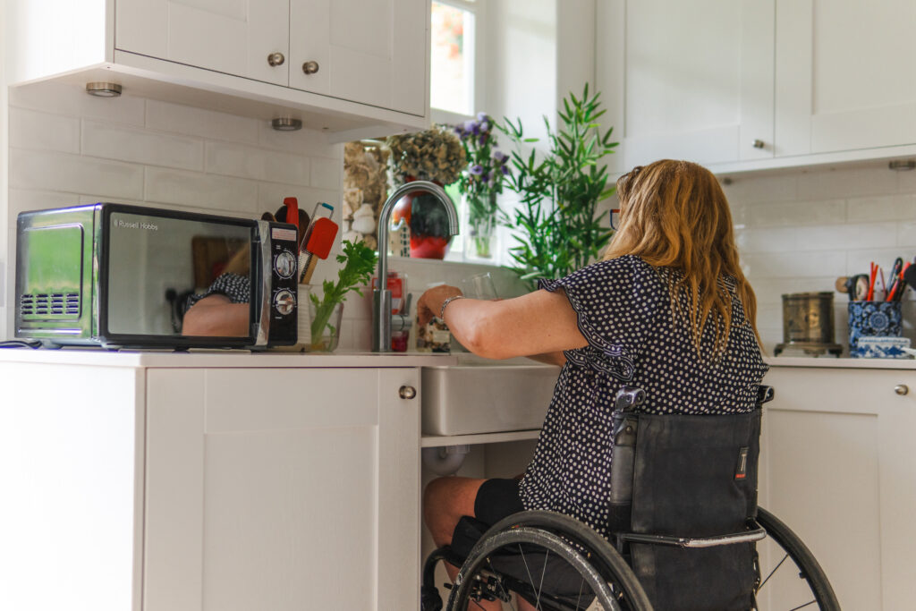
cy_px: 306
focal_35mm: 45
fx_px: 1145
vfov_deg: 29.9
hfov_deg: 43.6
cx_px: 458
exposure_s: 1/250
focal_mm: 30
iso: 400
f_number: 1.4
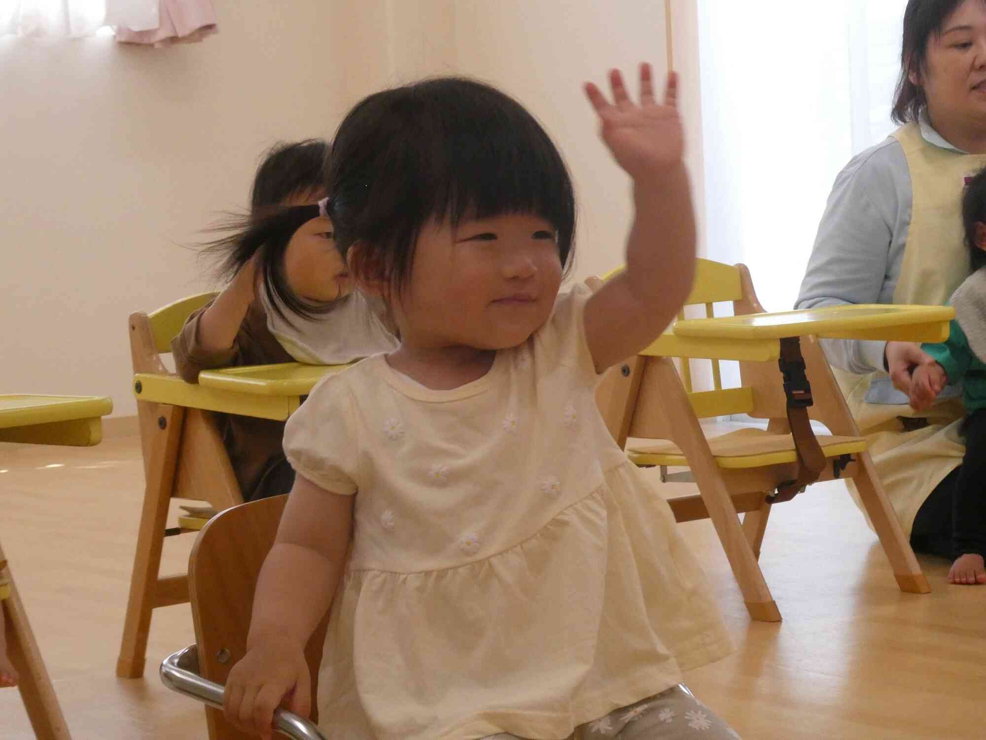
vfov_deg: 16.4
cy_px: 370
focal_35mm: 90
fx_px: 2564
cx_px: 493
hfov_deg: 21.8
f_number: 4.9
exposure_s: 1/125
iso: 640
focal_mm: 16.1
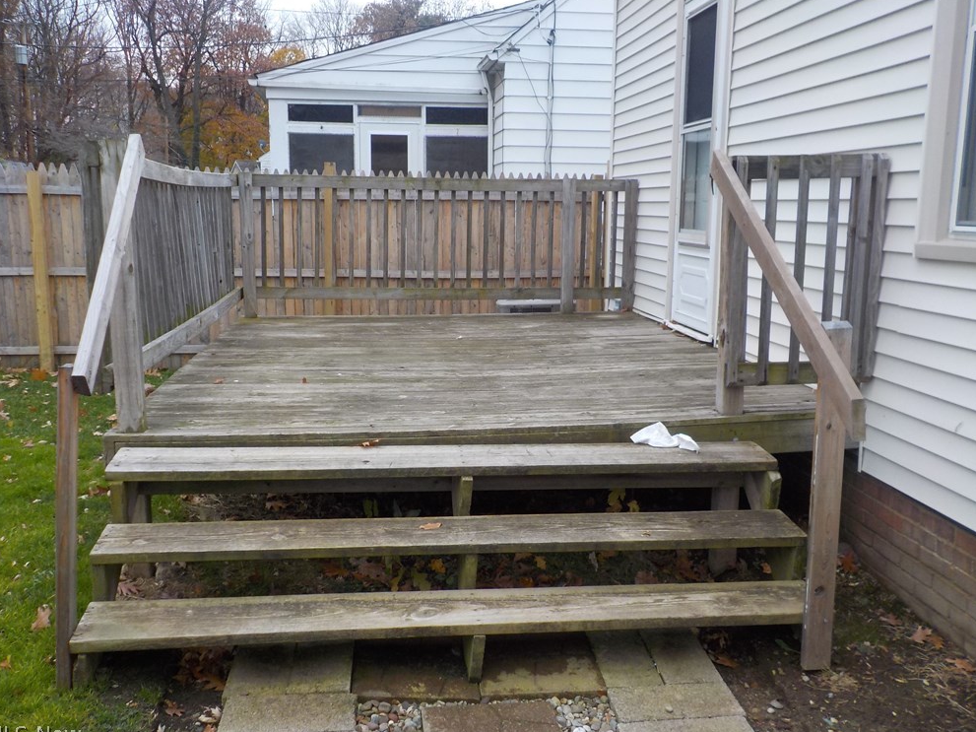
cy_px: 372
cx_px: 484
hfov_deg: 58.4
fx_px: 874
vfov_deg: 45.4
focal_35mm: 31
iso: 125
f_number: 3.3
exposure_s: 1/30
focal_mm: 4.1
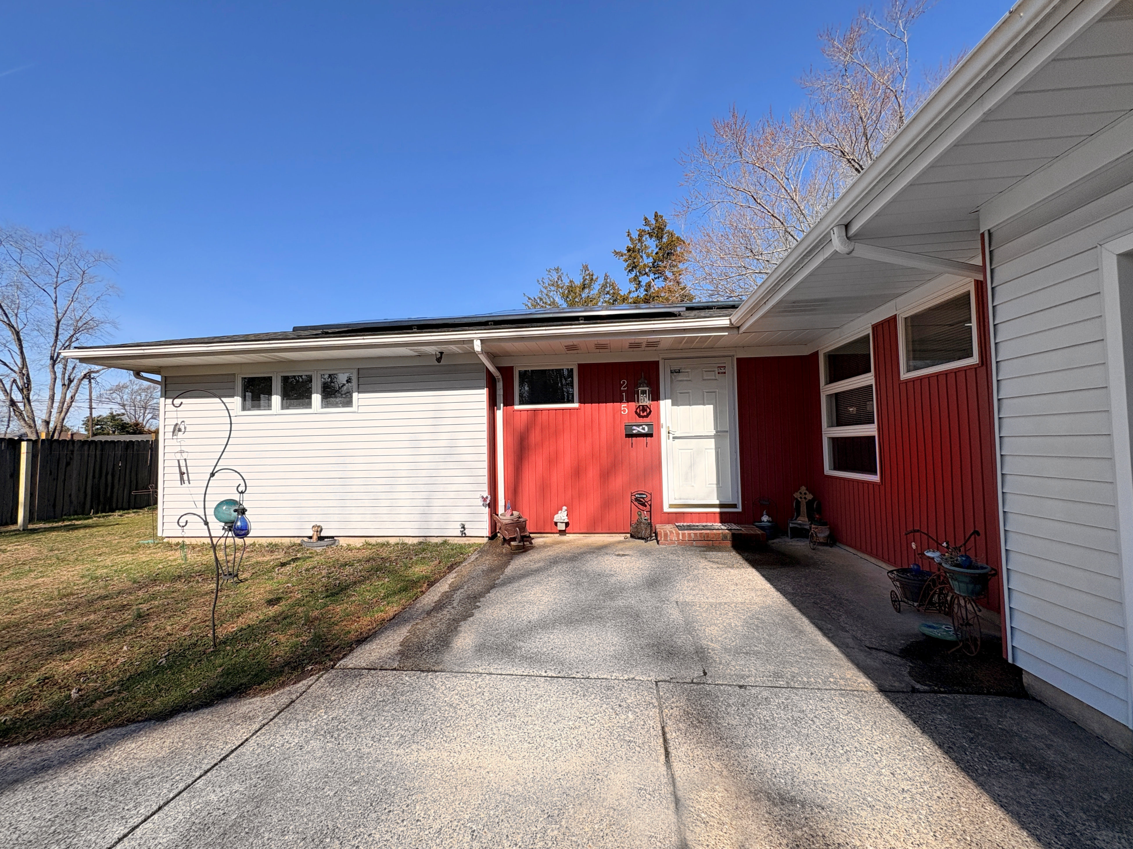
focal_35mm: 14
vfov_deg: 85.7
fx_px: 458
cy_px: 424
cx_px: 566
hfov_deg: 102.1
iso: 50
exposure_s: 1/2415
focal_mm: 2.22
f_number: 2.2
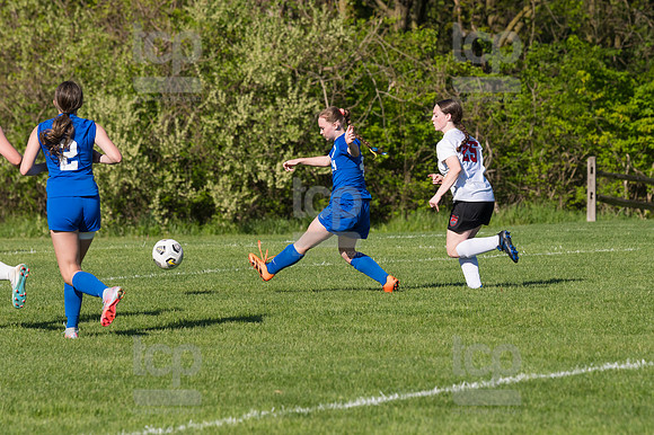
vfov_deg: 4.6
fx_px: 5447
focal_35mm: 300
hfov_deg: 6.9
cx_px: 327
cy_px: 218
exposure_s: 1/1600
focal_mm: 200
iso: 250
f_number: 5.6
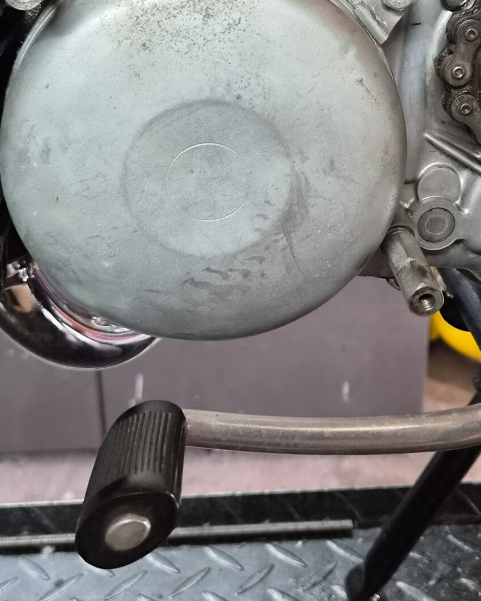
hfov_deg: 28.0
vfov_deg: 34.3
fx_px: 961
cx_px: 291
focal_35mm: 54
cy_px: 189
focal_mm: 5.4
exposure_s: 1/100
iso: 800
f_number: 1.8
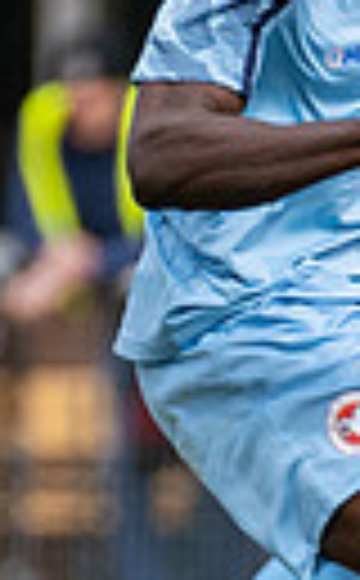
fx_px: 48400
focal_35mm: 3066
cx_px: 878
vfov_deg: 0.7
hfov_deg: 0.4
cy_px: 309
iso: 400
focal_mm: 270
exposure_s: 1/3200
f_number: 4
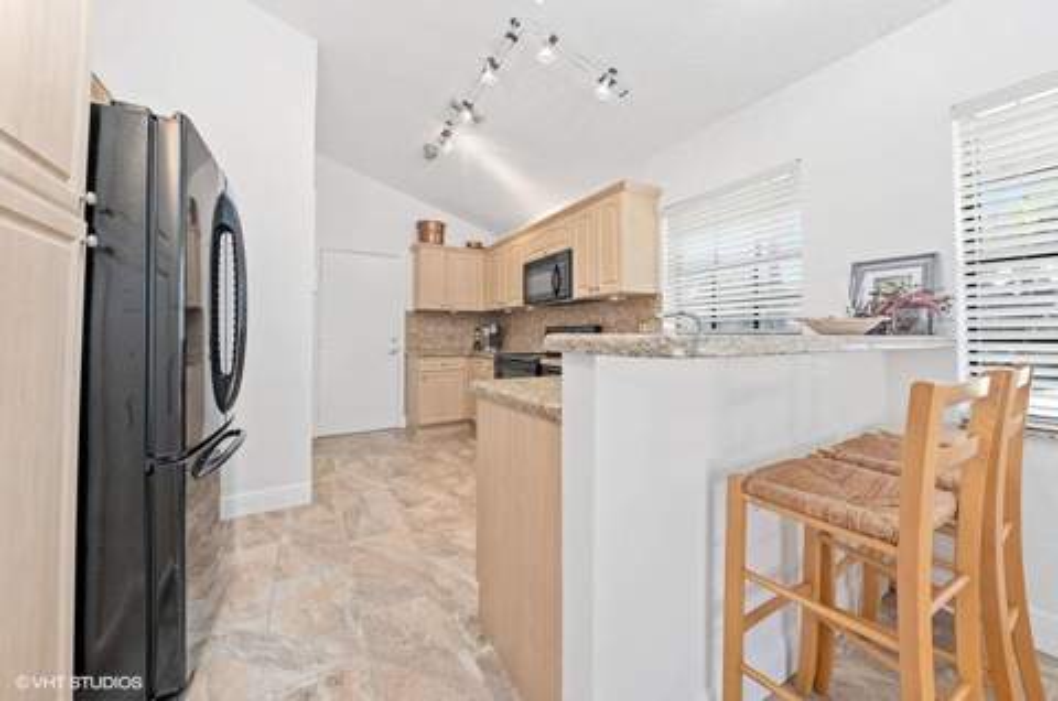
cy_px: 350
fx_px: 381
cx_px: 529
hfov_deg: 108.4
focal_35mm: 13
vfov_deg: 85.2
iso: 100
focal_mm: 13
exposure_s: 1/1.25
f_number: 8
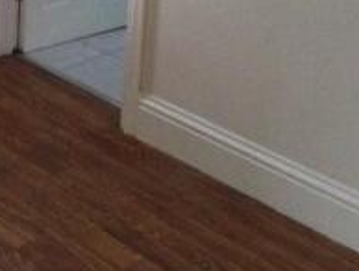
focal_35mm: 99
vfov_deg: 14.4
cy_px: -75
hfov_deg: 18.6
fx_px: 1028
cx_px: -92
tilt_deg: -17.5
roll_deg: -0.7
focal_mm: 4.12
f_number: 2.4
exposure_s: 1/15
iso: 500
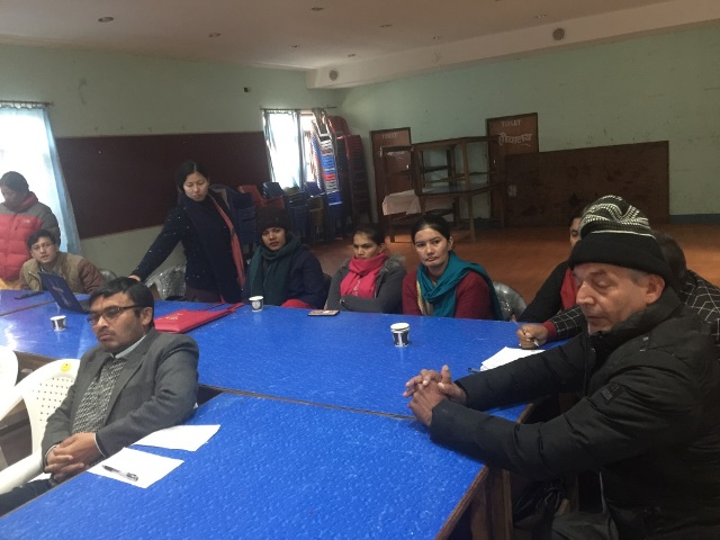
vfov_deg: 48.2
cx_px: 360
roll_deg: +4.1
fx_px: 603
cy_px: 270
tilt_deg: -11.0
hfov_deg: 61.7
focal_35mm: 29
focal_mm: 4.15
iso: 160
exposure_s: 1/4
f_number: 2.2
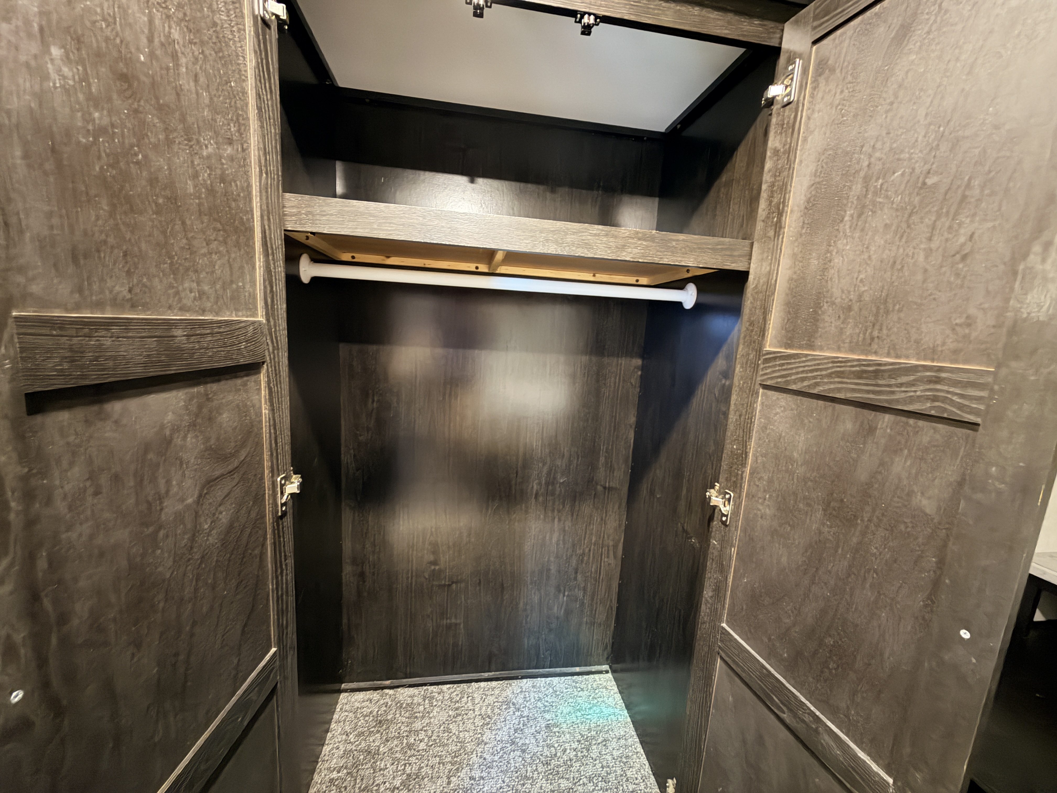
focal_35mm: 14
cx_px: 528
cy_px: 396
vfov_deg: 85.7
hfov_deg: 102.1
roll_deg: +0.9
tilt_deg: -10.8
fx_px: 427
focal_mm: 2.22
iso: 1250
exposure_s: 1/9
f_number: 2.2
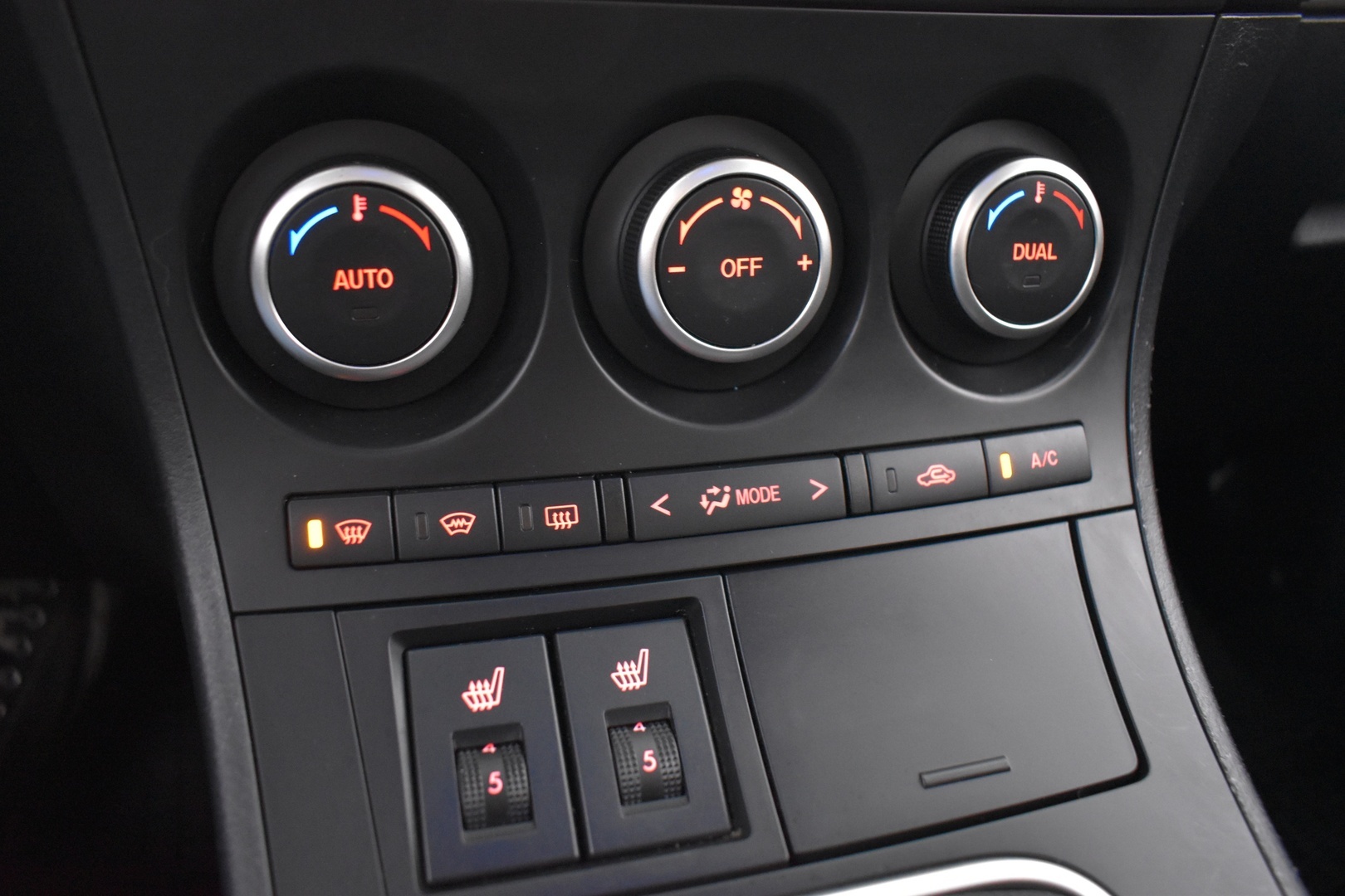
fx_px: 1009
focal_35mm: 27
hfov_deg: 67.4
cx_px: 672
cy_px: 448
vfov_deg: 47.9
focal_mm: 18
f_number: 3.5
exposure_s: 1/8
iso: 3200
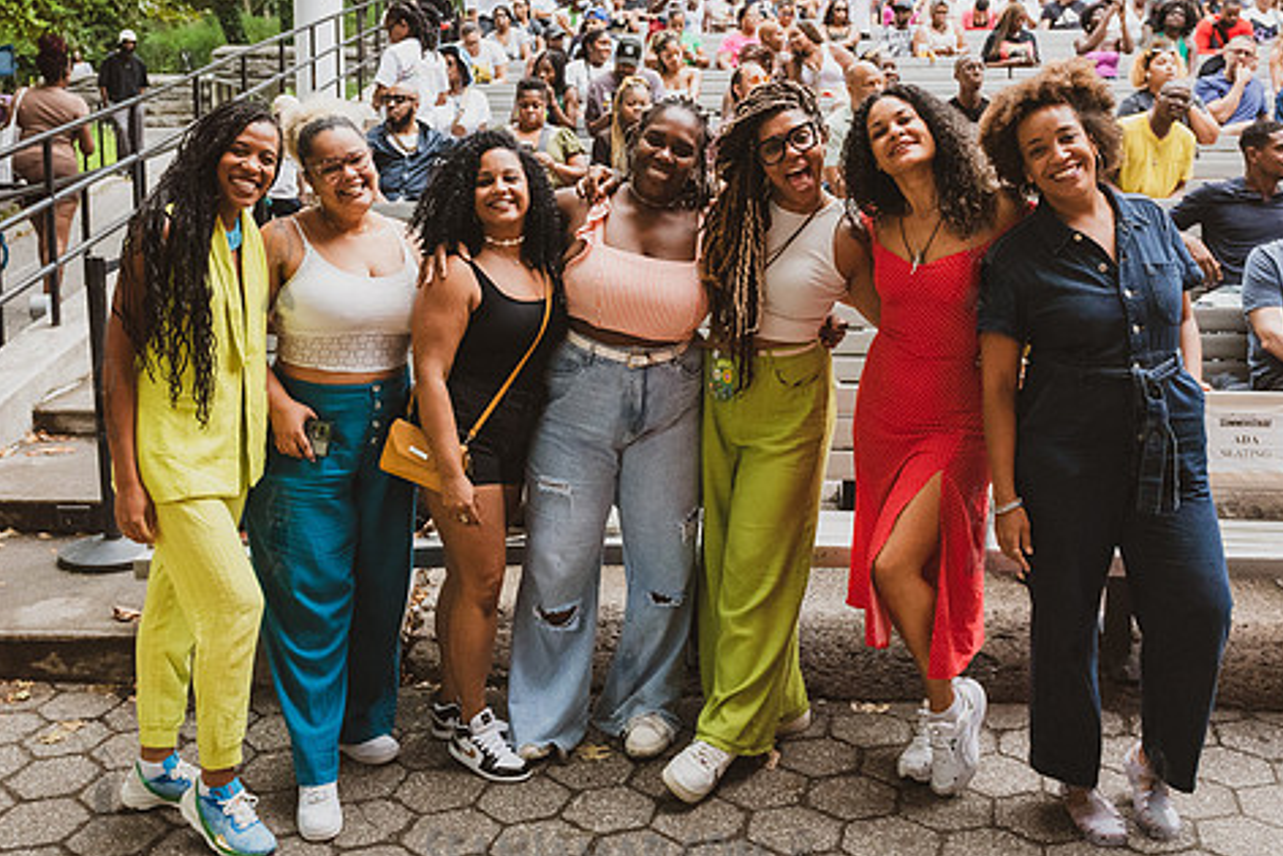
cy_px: 316
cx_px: 626
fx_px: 1355
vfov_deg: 34.9
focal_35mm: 38
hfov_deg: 50.7
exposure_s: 1/200
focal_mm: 24
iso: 3200
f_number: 4
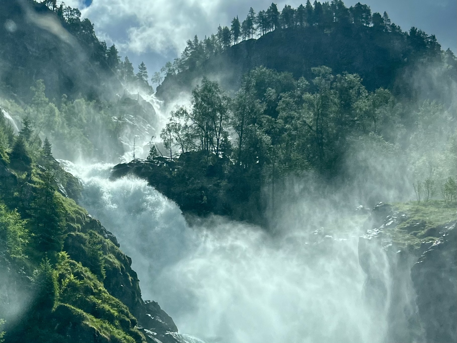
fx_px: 343
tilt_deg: +15.7
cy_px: 172
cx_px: 228
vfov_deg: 53.1
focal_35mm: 26
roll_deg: -4.2
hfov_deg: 67.3
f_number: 1.5
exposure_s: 1/7463
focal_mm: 5.7
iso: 50
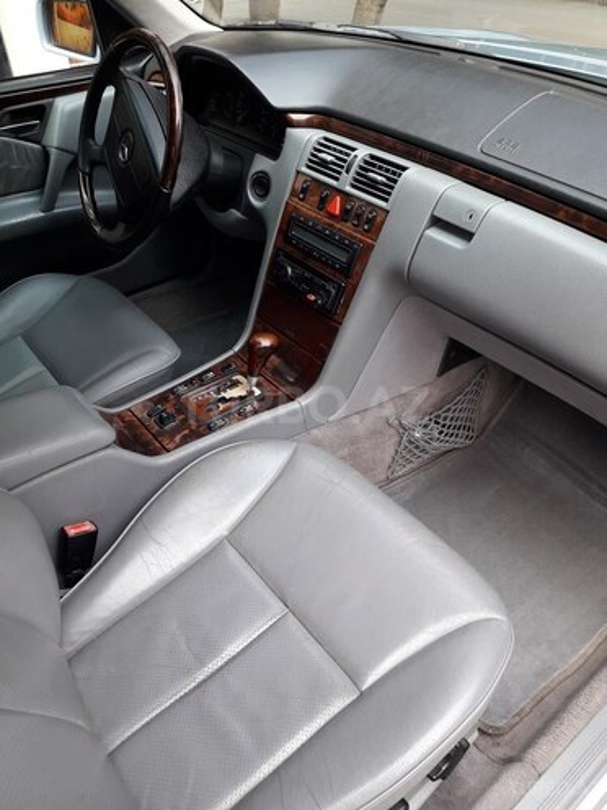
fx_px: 631
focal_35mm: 27
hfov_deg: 51.4
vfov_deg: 65.3
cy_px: 405
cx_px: 304
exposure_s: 1/100
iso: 64
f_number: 1.9
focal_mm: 3.6
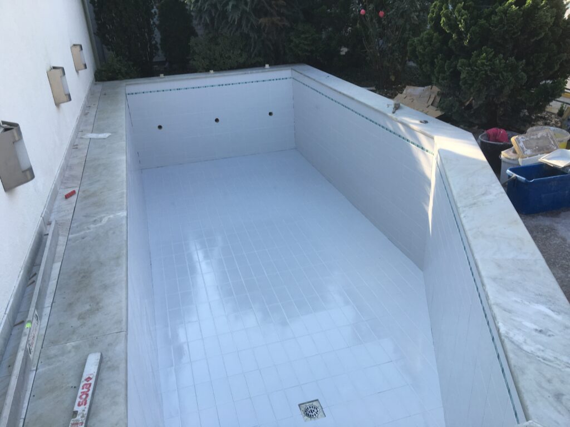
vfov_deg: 48.2
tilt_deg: -24.2
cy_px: 214
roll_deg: +2.9
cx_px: 285
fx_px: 478
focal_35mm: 29
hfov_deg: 61.7
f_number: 2.2
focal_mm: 4.15
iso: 25
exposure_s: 1/373
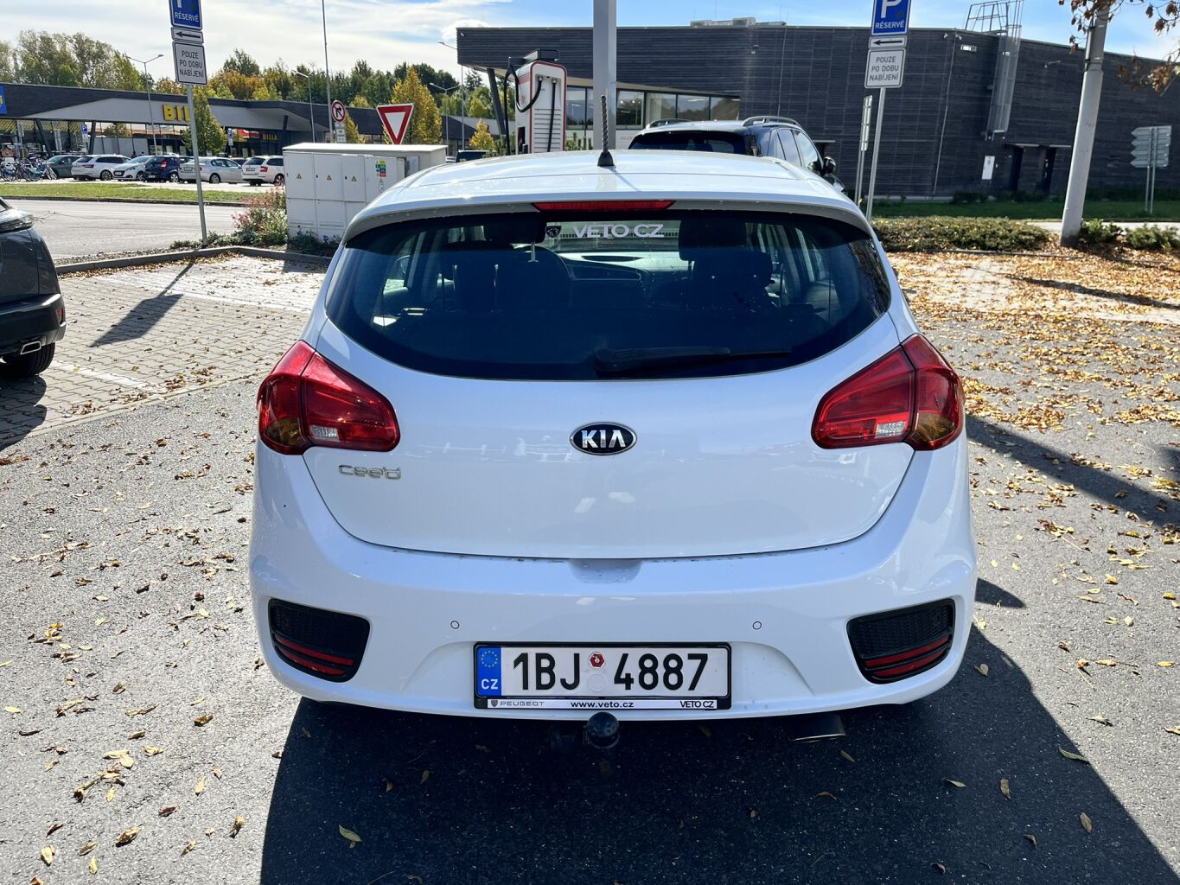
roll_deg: -2.1
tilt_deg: -20.0
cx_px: 590
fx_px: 886
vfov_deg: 53.1
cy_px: 442
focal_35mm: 26
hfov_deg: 67.3
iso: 50
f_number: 1.6
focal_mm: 5.1
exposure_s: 1/2571
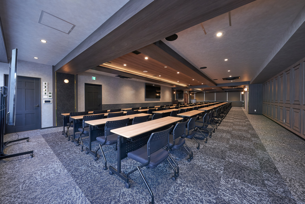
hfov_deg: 112.6
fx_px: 102
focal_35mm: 12
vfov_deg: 90.0
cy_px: 102
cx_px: 152
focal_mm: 12
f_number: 16
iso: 800
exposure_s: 1/8
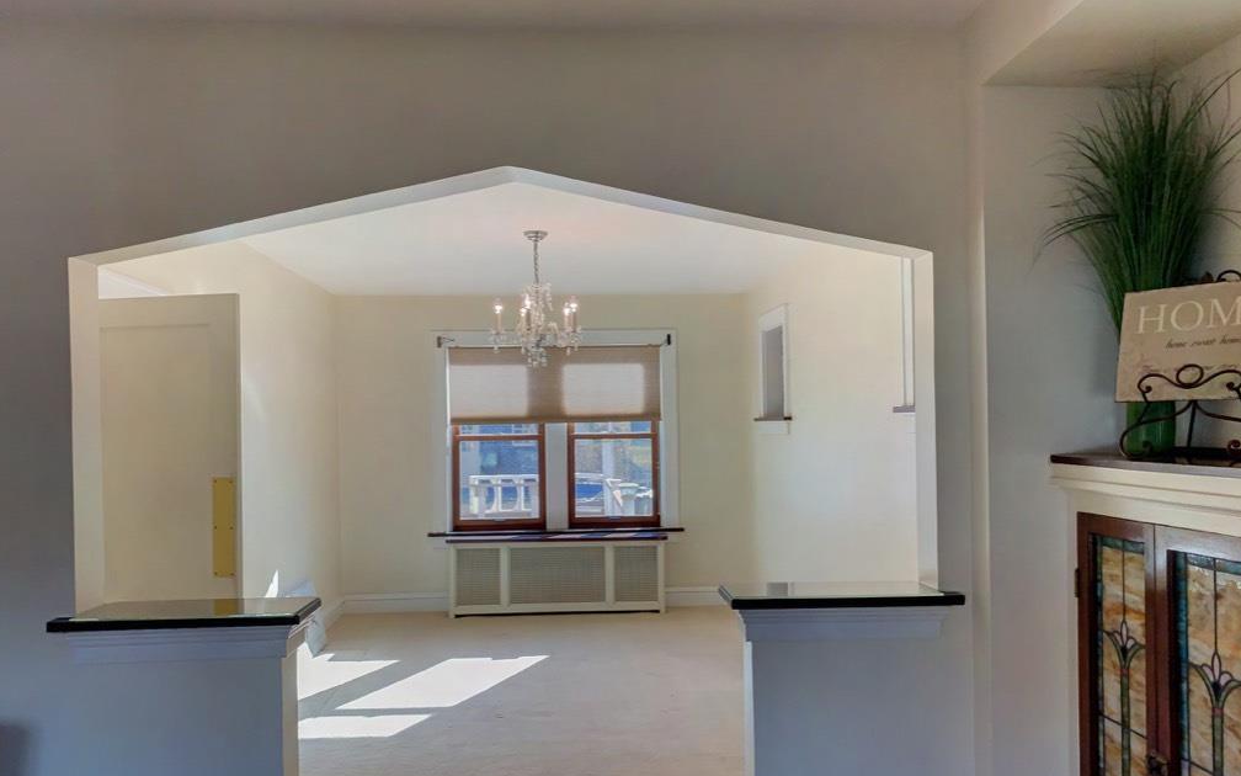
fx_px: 947
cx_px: 620
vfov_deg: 44.5
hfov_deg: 66.5
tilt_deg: -0.3
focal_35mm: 28
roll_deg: +1.0
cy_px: 432
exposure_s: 1/120
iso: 64
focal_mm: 4.25
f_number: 1.8
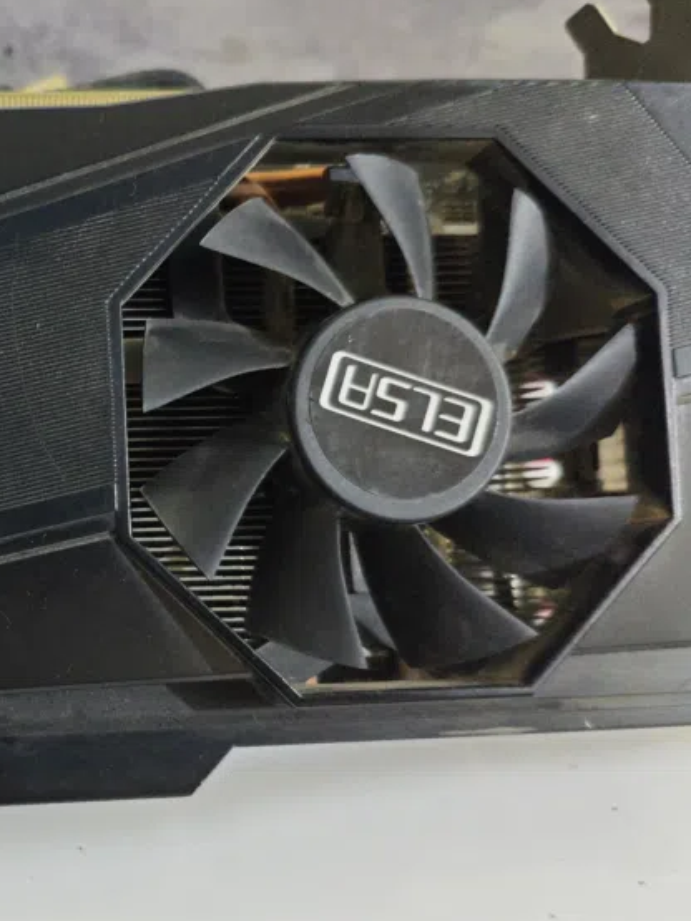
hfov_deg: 28.1
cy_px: 518
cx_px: -27
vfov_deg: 39.6
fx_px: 1278
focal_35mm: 48
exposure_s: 1/20
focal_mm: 4.94
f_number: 1.59
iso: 320
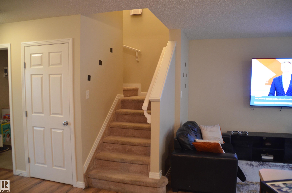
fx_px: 219
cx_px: 146
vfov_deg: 47.7
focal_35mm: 27
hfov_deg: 67.5
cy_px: 96
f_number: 3.5
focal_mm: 18
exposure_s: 1/30
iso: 900
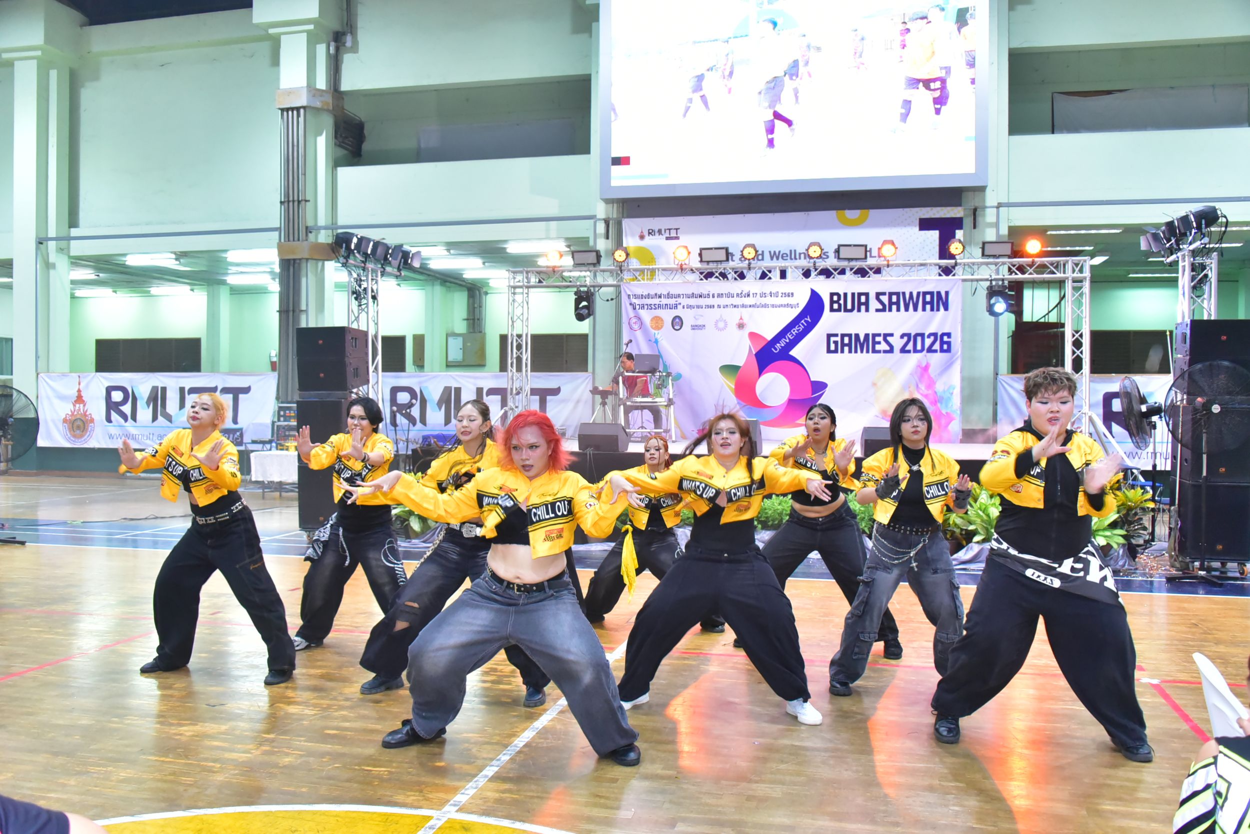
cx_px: 625
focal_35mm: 32
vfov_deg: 41.2
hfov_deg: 58.7
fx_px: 1112
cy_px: 417
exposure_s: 1/125
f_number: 5.6
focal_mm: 32
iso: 5000
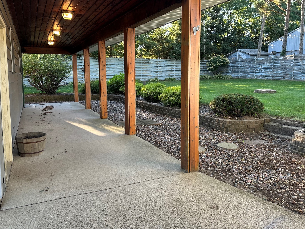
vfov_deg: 49.6
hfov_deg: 63.4
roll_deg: +0.0
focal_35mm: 28
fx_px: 247
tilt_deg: -4.2
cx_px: 153
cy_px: 97
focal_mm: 6.86
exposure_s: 1/121
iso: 64
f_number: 1.78
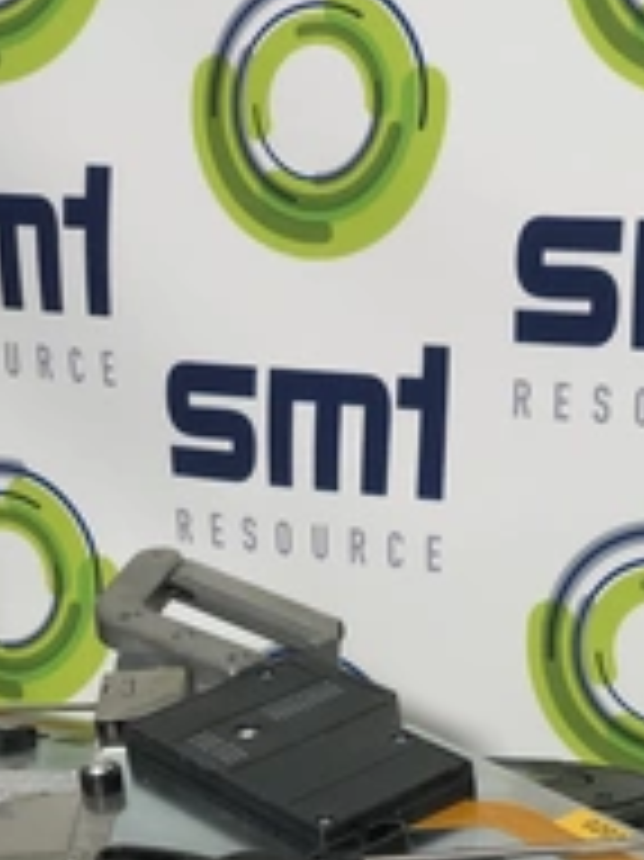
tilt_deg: -12.0
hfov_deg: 13.5
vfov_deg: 17.7
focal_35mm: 109
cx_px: 563
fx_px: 2707
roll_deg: -1.8
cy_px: 819
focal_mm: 6
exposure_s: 1/60
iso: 64
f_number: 2.4
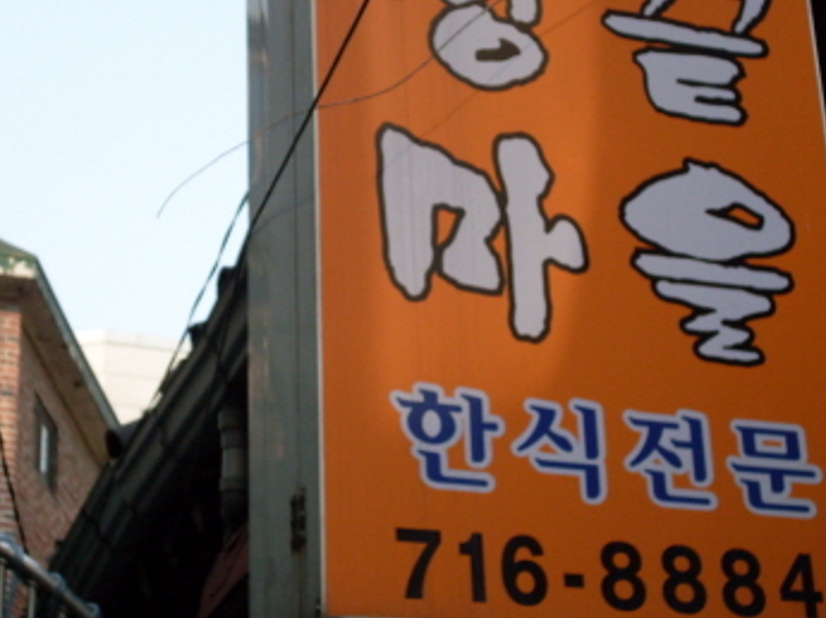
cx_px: 366
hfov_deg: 19.1
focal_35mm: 103
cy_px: 258
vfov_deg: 14.3
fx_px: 2455
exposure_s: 1/500
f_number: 3.7
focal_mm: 11.7
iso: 80
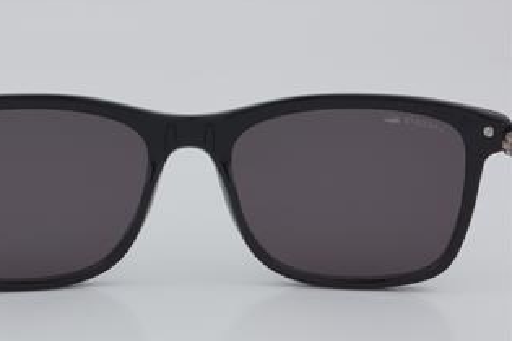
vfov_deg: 13.1
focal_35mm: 105
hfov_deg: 19.5
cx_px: 190
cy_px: 182
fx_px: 1488
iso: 100
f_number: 32
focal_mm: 55
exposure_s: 1/4
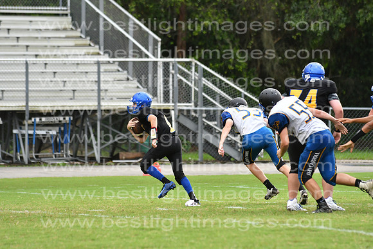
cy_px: 124
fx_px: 2176
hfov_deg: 9.8
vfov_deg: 6.5
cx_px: 186
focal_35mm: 210
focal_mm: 140
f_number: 3.5
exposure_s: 1/1600
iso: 1000
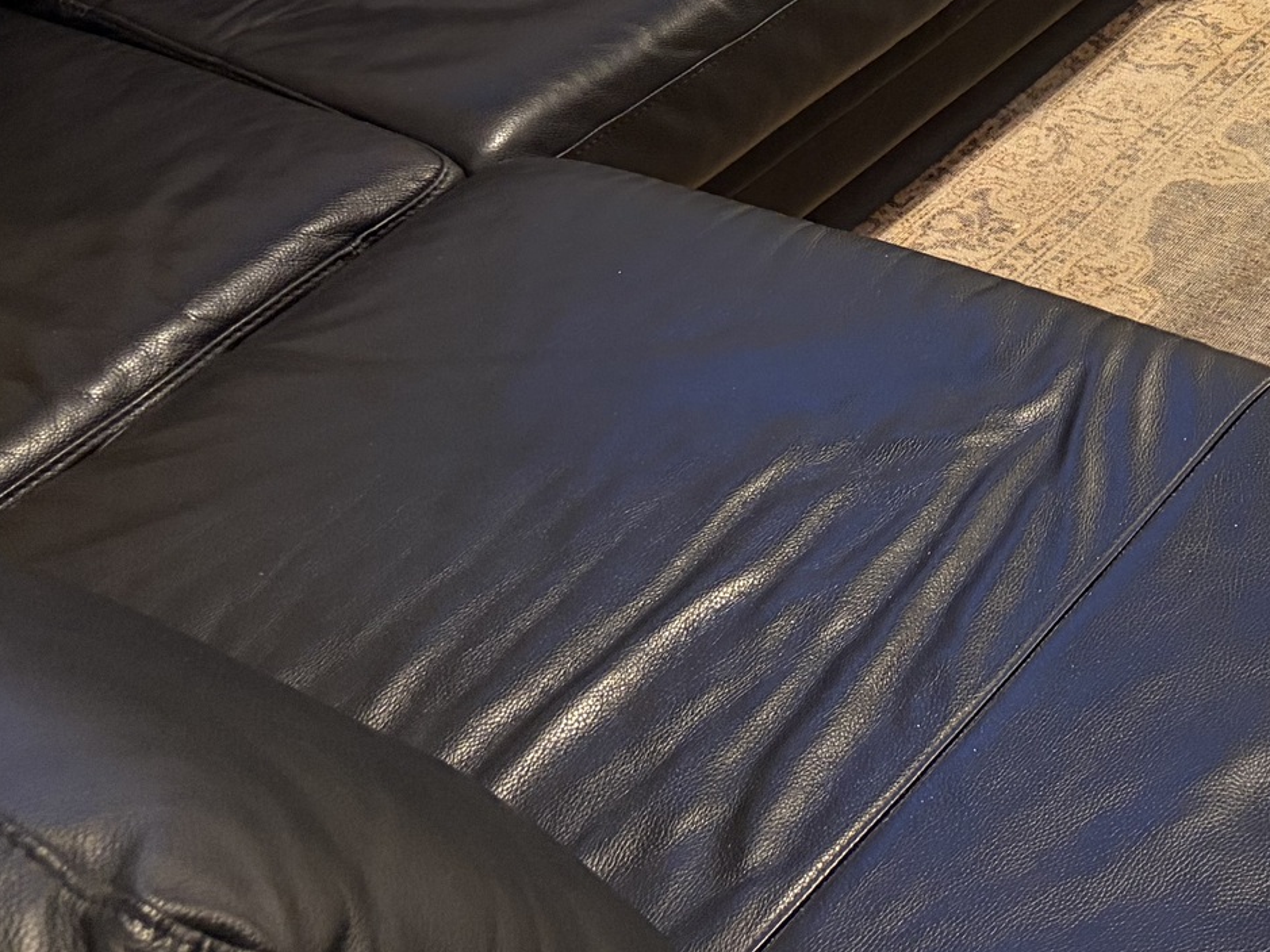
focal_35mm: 72
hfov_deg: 25.2
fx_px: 2641
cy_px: -131
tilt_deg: -27.5
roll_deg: +1.3
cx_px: 1388
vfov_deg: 19.5
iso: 250
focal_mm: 5.96
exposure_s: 1/50
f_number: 1.6
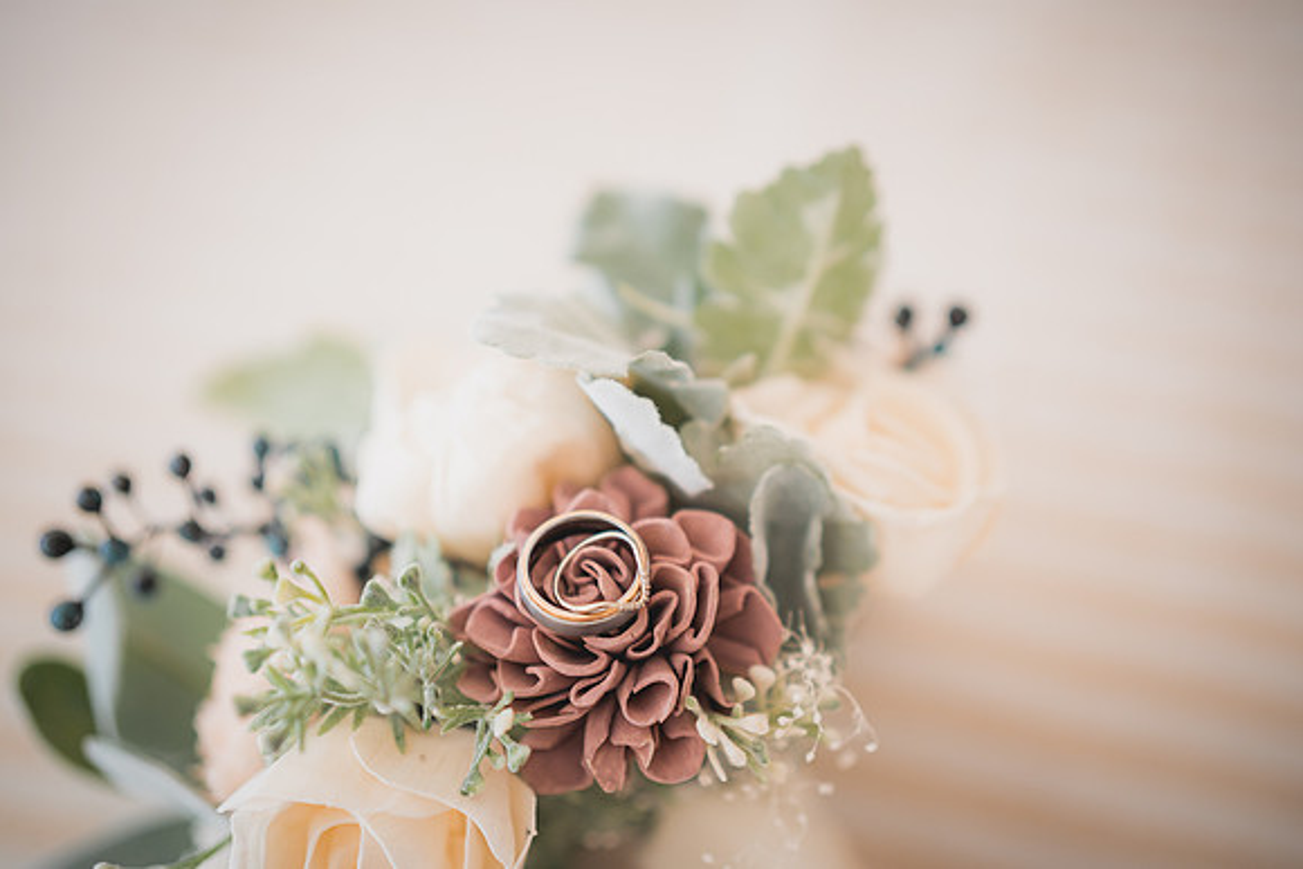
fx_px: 1846
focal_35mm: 51
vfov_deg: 26.5
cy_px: 434
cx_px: 652
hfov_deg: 38.9
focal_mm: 50
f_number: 1.4
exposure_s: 1/250
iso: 400
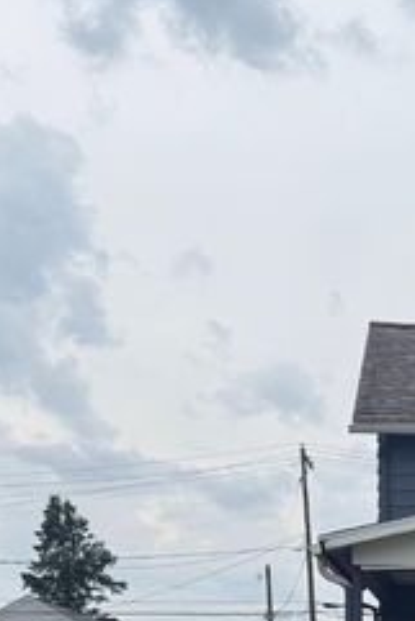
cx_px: 510
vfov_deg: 25.9
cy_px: 763
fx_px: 1191
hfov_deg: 18.6
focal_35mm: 69
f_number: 1.78
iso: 80
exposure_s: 1/2169
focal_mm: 6.76
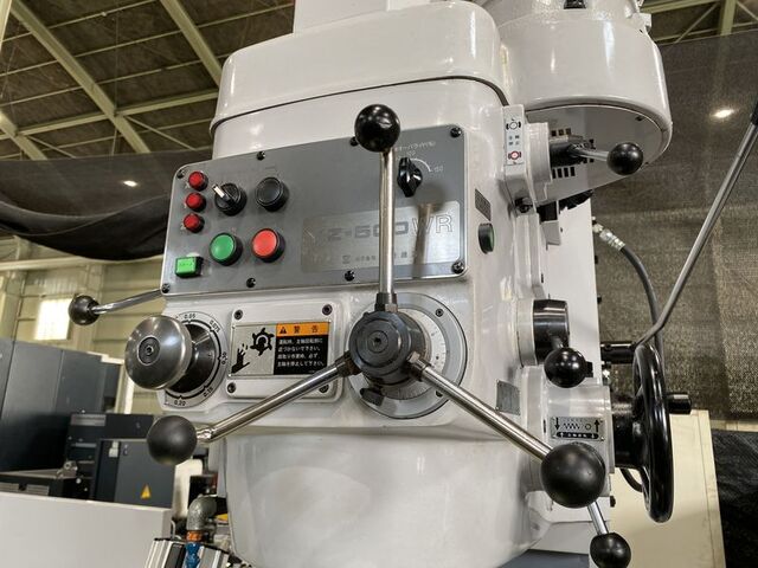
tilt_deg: +13.1
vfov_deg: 53.1
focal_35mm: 26
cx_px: 379
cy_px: 284
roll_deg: -3.3
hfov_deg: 67.3
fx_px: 569
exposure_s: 1/60
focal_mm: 4.25
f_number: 1.8
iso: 80
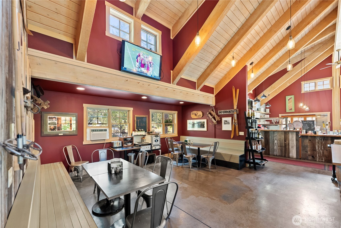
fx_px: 133
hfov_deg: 104.2
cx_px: 170
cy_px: 114
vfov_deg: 81.3
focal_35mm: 14
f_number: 2.8
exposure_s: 1/8
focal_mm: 14
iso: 400
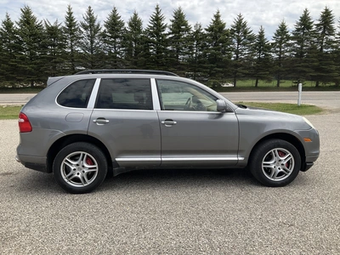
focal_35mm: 29
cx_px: 170
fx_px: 285
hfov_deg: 61.7
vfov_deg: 48.2
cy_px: 128
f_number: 1.8
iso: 25
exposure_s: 1/1221
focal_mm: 3
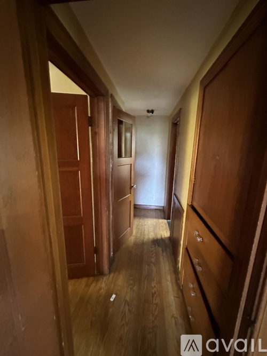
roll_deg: -2.5
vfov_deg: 102.1
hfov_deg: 85.7
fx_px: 144
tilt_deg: -14.1
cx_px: 134
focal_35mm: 14
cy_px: 178
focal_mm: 2.22
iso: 1600
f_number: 2.2
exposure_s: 1/31
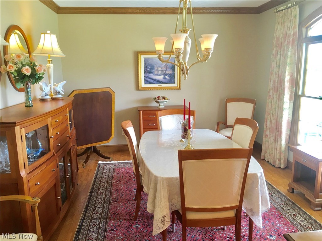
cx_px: 161
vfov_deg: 48.2
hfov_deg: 61.7
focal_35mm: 29
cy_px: 120
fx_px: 270
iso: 50
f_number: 2.2
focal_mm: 4.15
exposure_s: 1/30
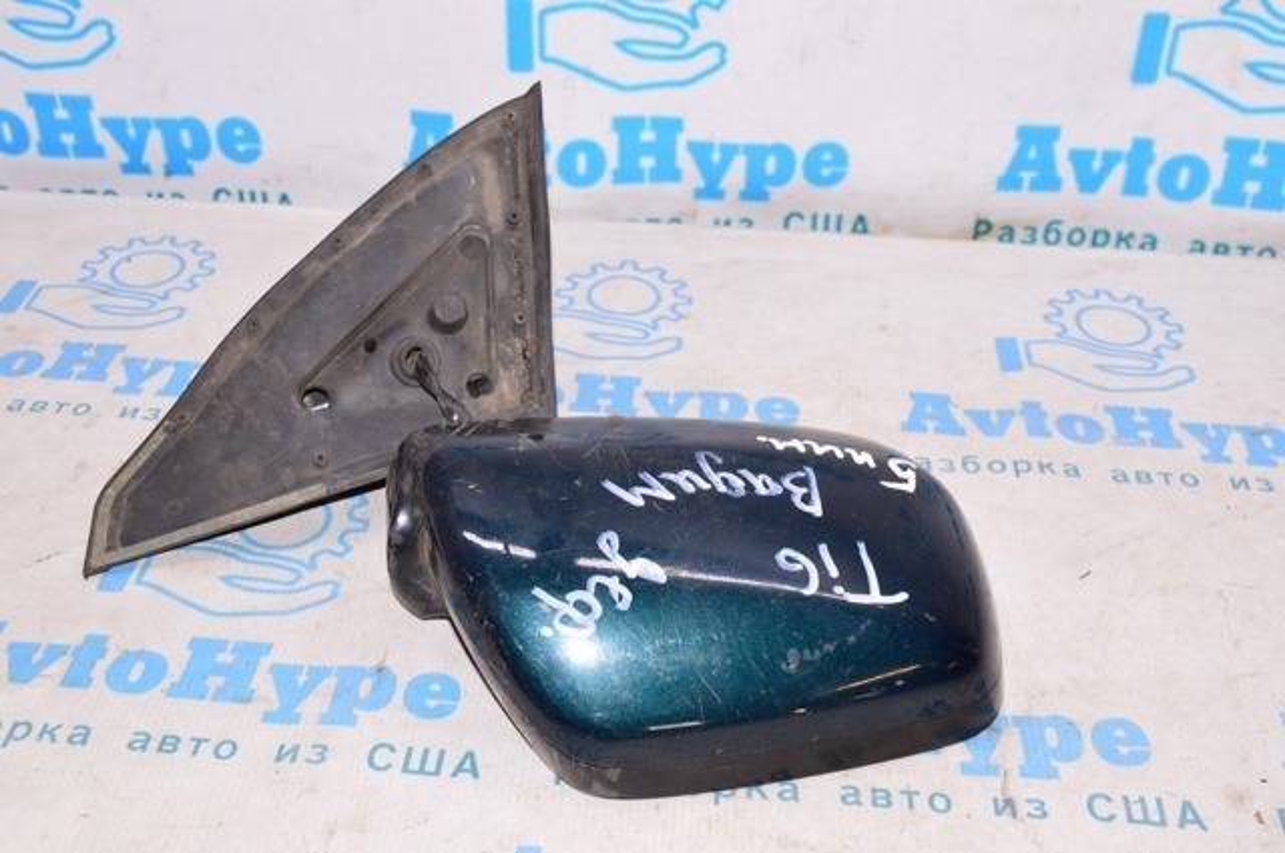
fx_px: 1551
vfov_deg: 30.8
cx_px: 642
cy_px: 426
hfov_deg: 45.0
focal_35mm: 44
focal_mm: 29
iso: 1600
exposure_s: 1/200
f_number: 8
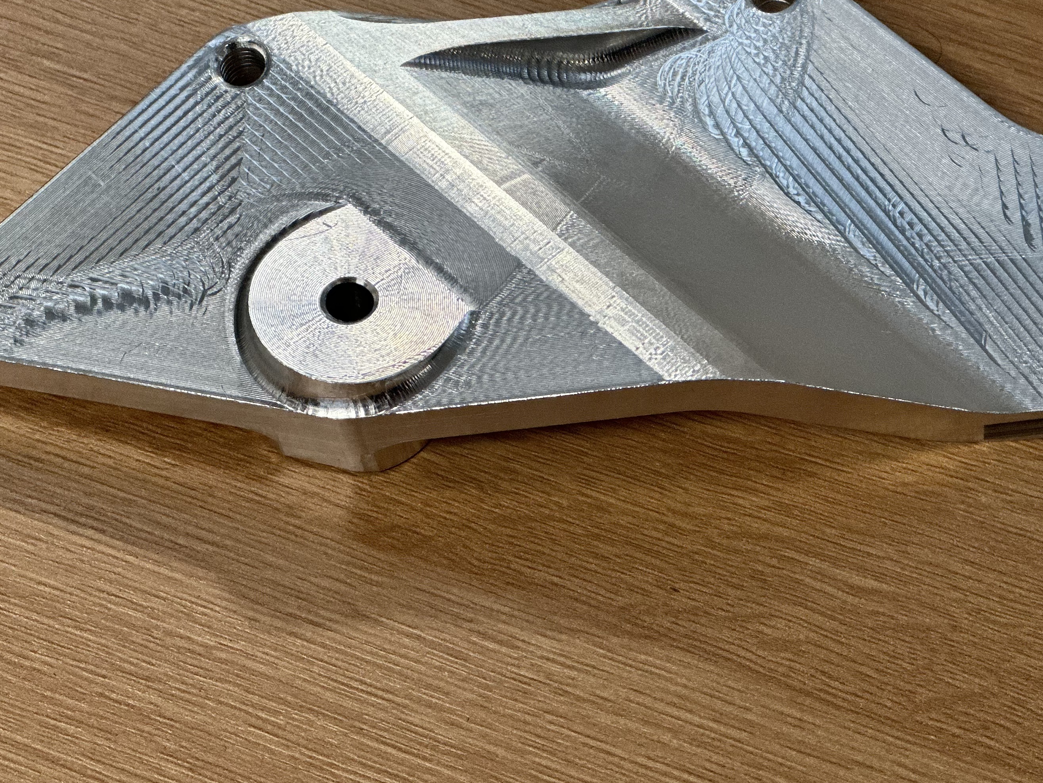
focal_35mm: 118
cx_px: 609
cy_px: 198
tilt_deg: -53.4
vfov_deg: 12.5
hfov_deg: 16.7
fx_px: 3555
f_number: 2.8
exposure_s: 1/100
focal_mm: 9
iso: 160
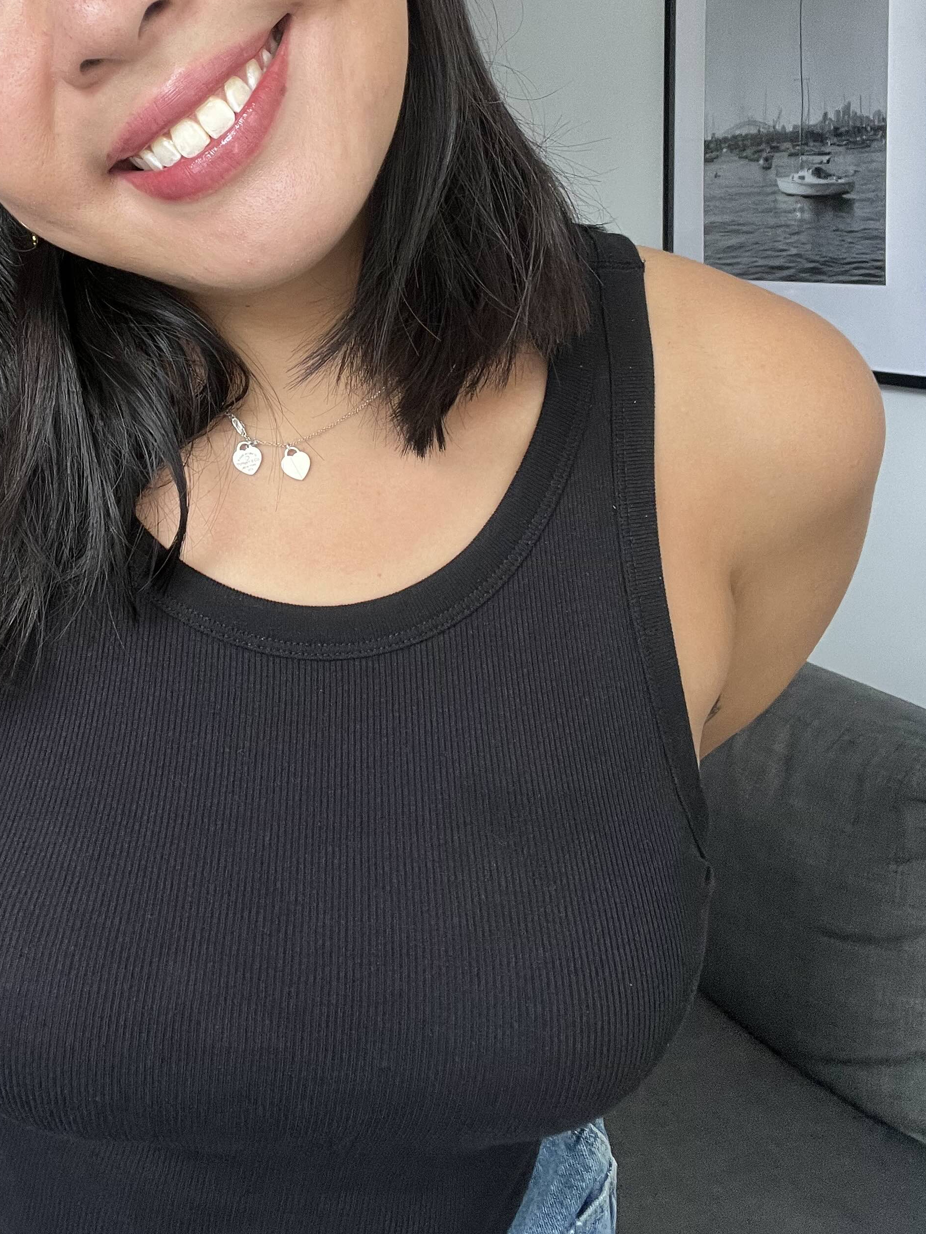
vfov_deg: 48.0
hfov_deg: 37.5
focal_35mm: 37
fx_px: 1319
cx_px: 204
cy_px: 292
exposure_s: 1/60
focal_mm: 2.71
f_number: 2.2
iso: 100
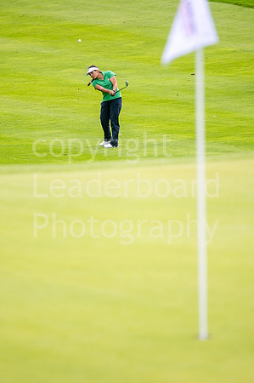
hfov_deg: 3.0
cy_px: 192
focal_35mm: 450
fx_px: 4773
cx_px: 127
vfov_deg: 4.6
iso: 400
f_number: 4
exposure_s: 1/640
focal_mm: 300
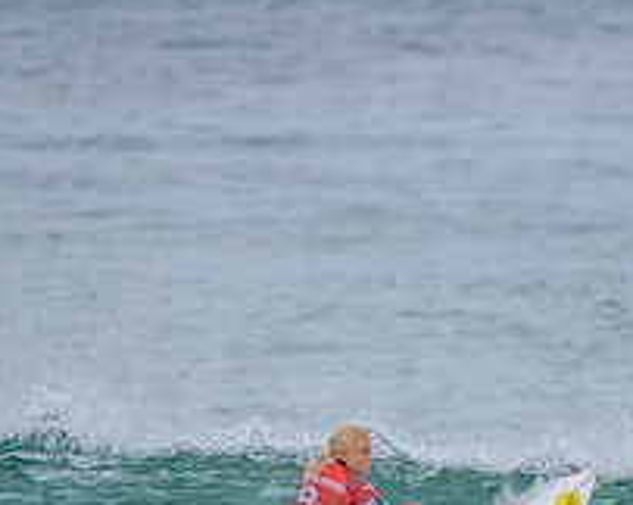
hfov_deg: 1.4
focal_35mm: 1343
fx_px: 25136
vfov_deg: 1.2
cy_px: 588
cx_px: 427
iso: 360
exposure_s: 1/2000
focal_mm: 500
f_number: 5.6
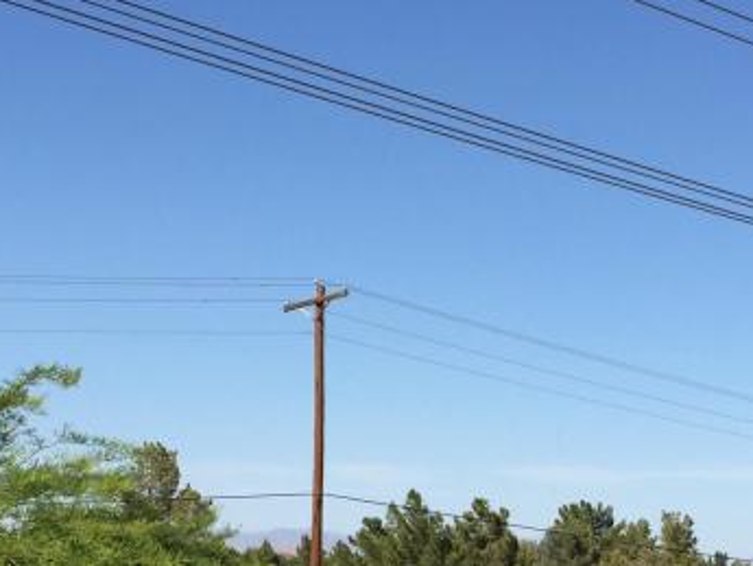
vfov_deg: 16.8
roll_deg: -3.2
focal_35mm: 86
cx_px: 434
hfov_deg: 22.7
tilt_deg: +2.0
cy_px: 557
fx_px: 1871
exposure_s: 1/1980
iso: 32
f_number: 2.2
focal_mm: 4.15
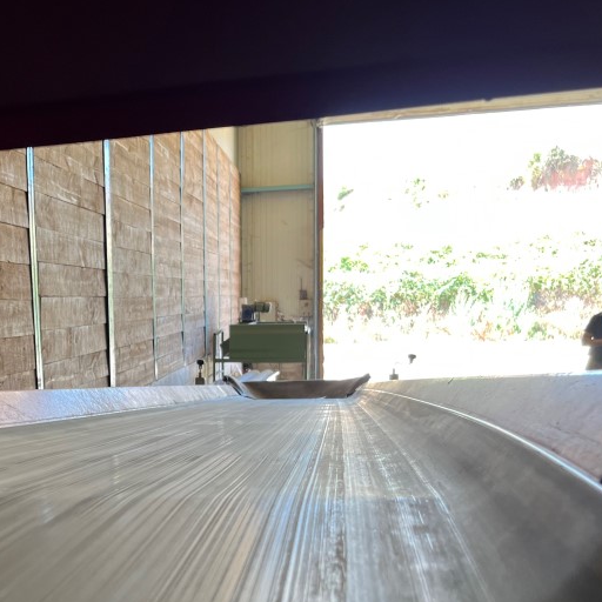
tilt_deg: -6.9
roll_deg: +1.9
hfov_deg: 35.2
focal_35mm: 46
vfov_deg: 36.3
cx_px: 91
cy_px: 410
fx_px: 905
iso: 80
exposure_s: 1/100
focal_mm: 5.1
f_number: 1.6
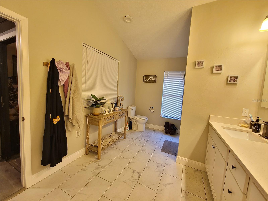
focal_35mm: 13
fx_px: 101
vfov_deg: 89.9
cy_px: 100
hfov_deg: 106.2
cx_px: 134
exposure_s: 1/30
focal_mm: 2.2
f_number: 2.2
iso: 320
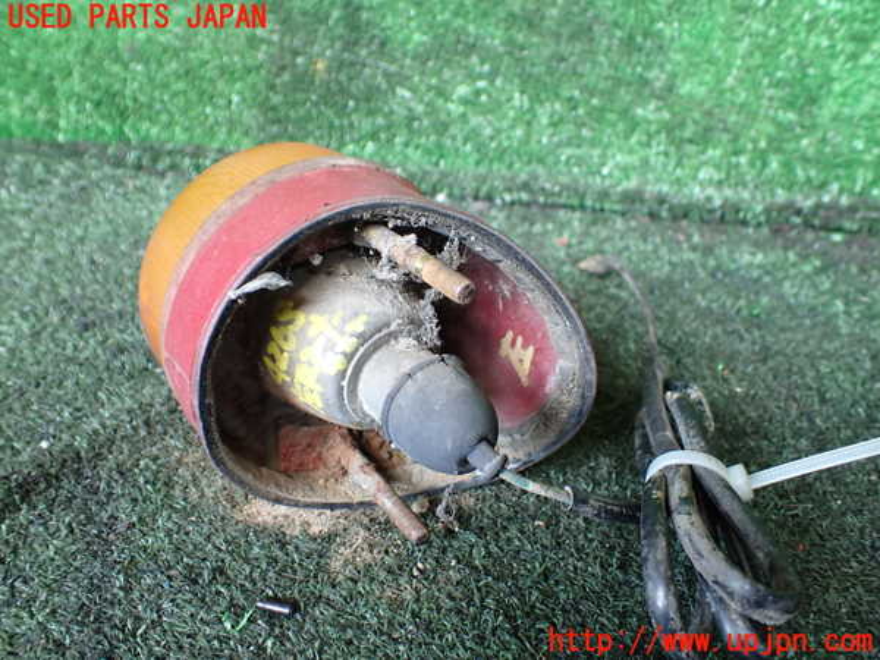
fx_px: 763
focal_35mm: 30
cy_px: 330
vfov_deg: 46.8
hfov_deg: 60.0
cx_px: 440
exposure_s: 1/125
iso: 500
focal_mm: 5.4
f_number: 2.3
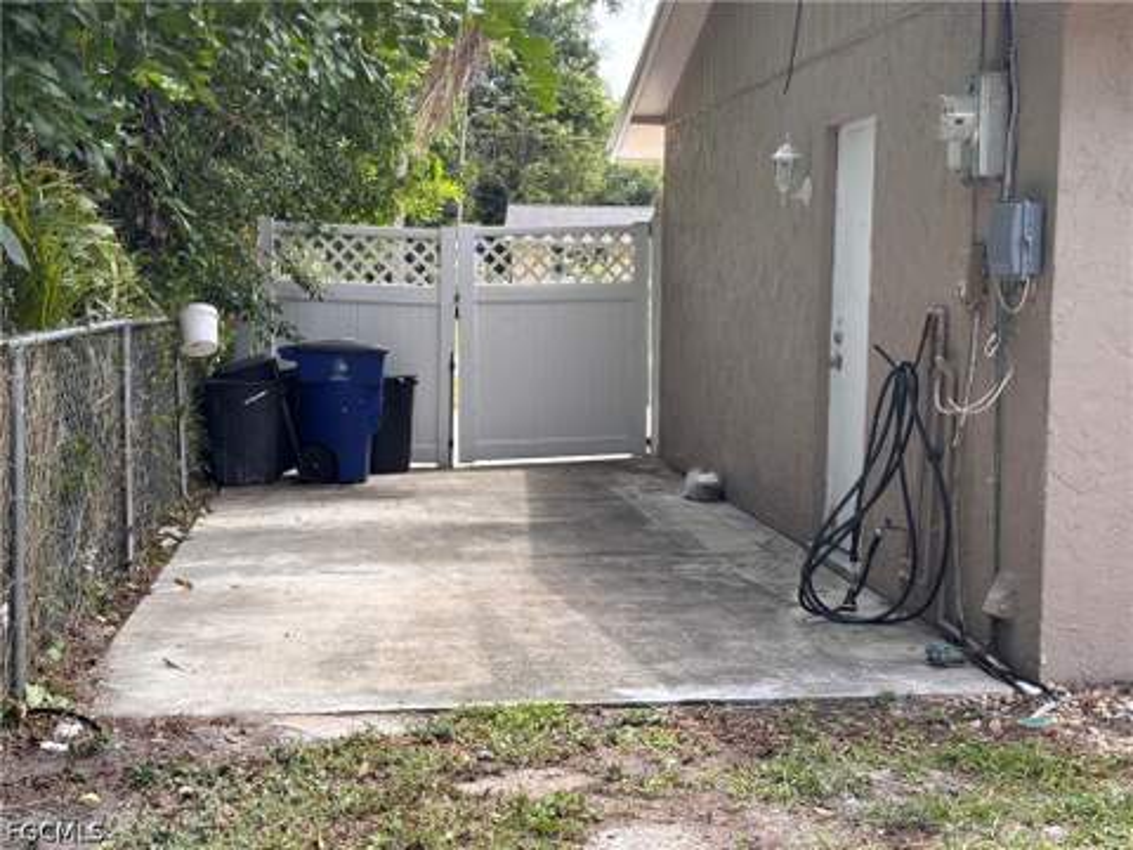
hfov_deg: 36.8
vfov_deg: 28.0
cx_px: 566
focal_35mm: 52
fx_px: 1702
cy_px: 425
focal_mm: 5.96
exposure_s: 1/577
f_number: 1.6
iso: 32
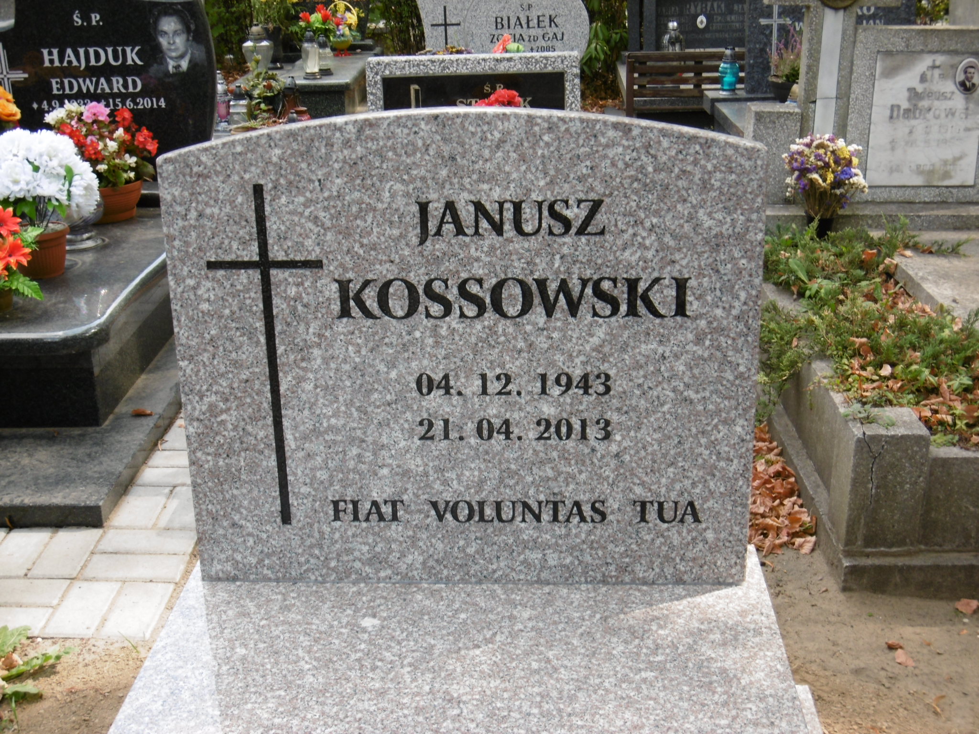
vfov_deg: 28.6
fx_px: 1442
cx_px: 490
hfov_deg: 37.5
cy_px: 367
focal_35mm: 51
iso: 200
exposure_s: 1/250
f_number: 4
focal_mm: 9.2
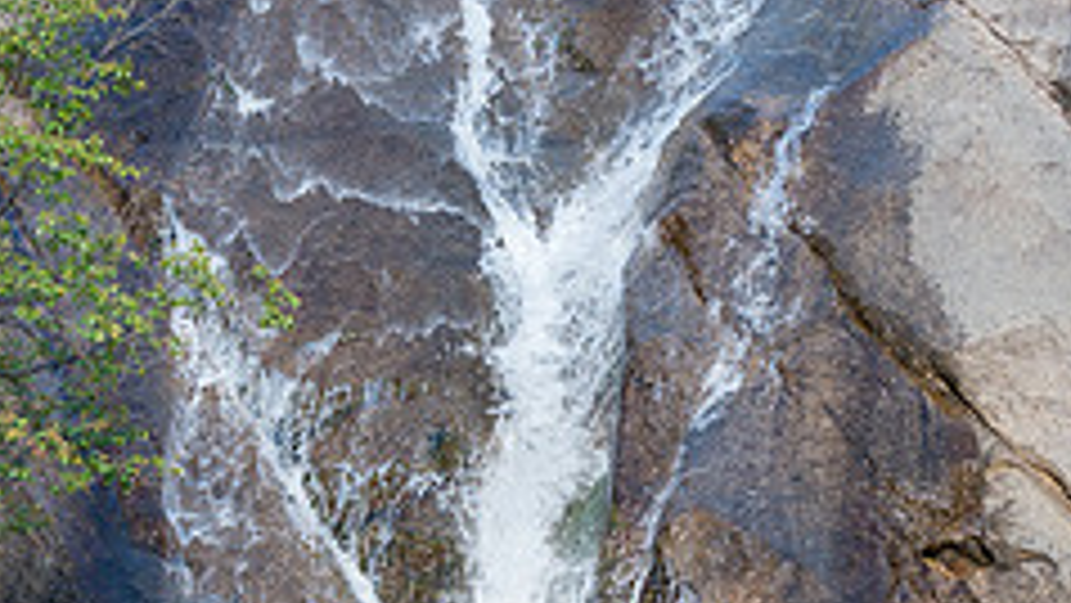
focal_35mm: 204
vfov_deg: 6.0
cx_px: 386
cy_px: 363
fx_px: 5795
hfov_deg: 10.6
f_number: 4.5
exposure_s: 1/200
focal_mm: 78
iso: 200
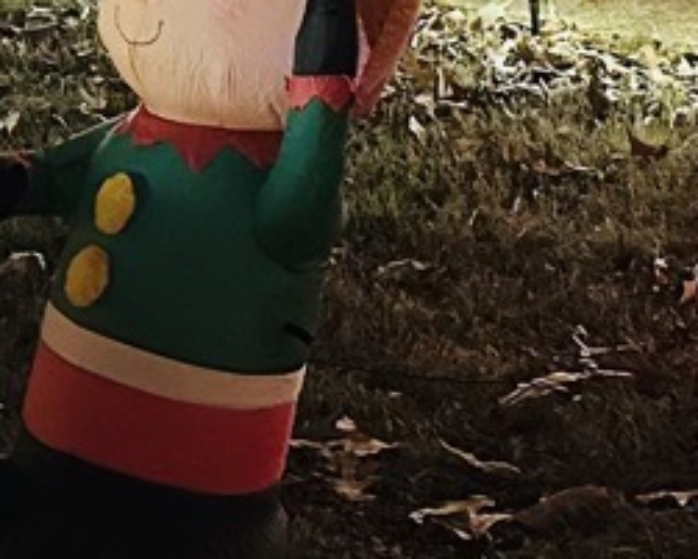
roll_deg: +1.1
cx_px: 439
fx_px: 2893
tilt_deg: +1.2
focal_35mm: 140
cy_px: -577
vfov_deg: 10.2
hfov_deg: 13.7
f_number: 1.78
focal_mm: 6.86
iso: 800
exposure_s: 1/30
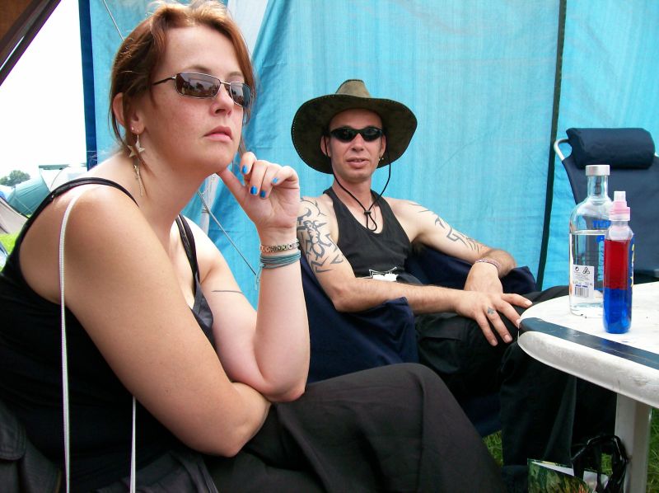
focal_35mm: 36
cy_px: 246
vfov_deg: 39.6
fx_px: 685
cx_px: 330
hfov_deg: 51.4
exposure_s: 1/370
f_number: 2.7
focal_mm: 6
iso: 80
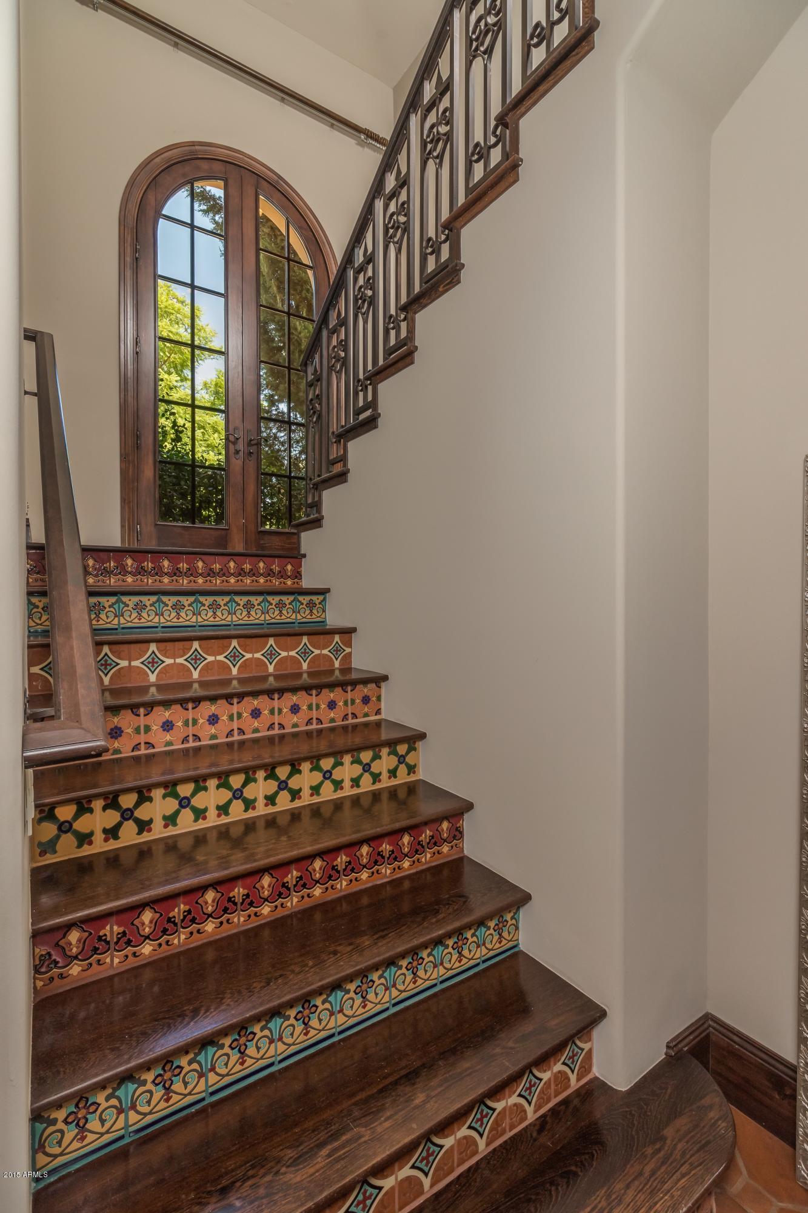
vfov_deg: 96.7
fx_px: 539
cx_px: 404
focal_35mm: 16
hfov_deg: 73.7
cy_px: 606
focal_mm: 16
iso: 1000
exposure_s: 1/200
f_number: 8
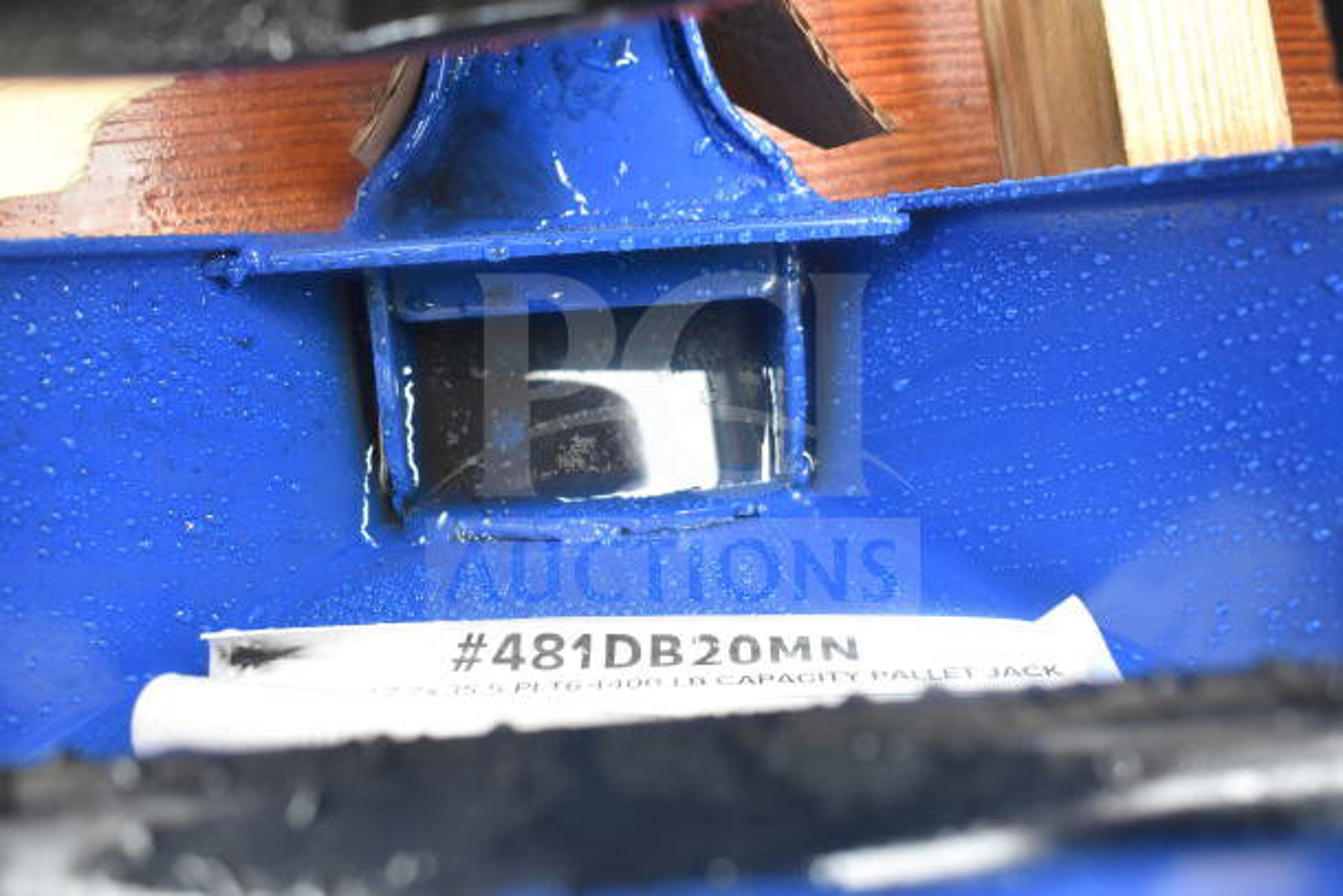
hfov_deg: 55.1
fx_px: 1287
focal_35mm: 34
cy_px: 448
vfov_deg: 38.4
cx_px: 672
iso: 1600
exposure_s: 1/125
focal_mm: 23
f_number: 5.6
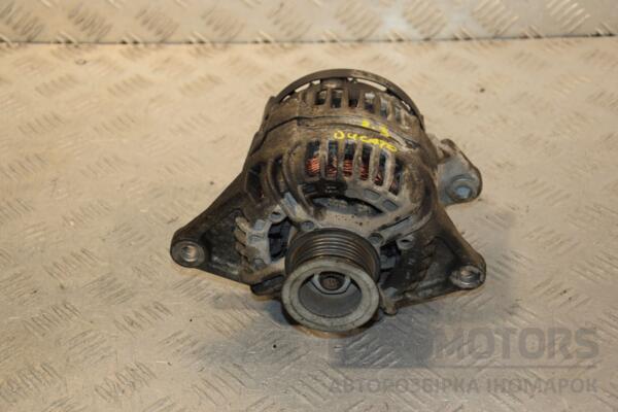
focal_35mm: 75
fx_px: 1287
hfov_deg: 27.0
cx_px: 309
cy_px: 206
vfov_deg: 18.2
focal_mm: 50
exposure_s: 1/200
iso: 800
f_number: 5
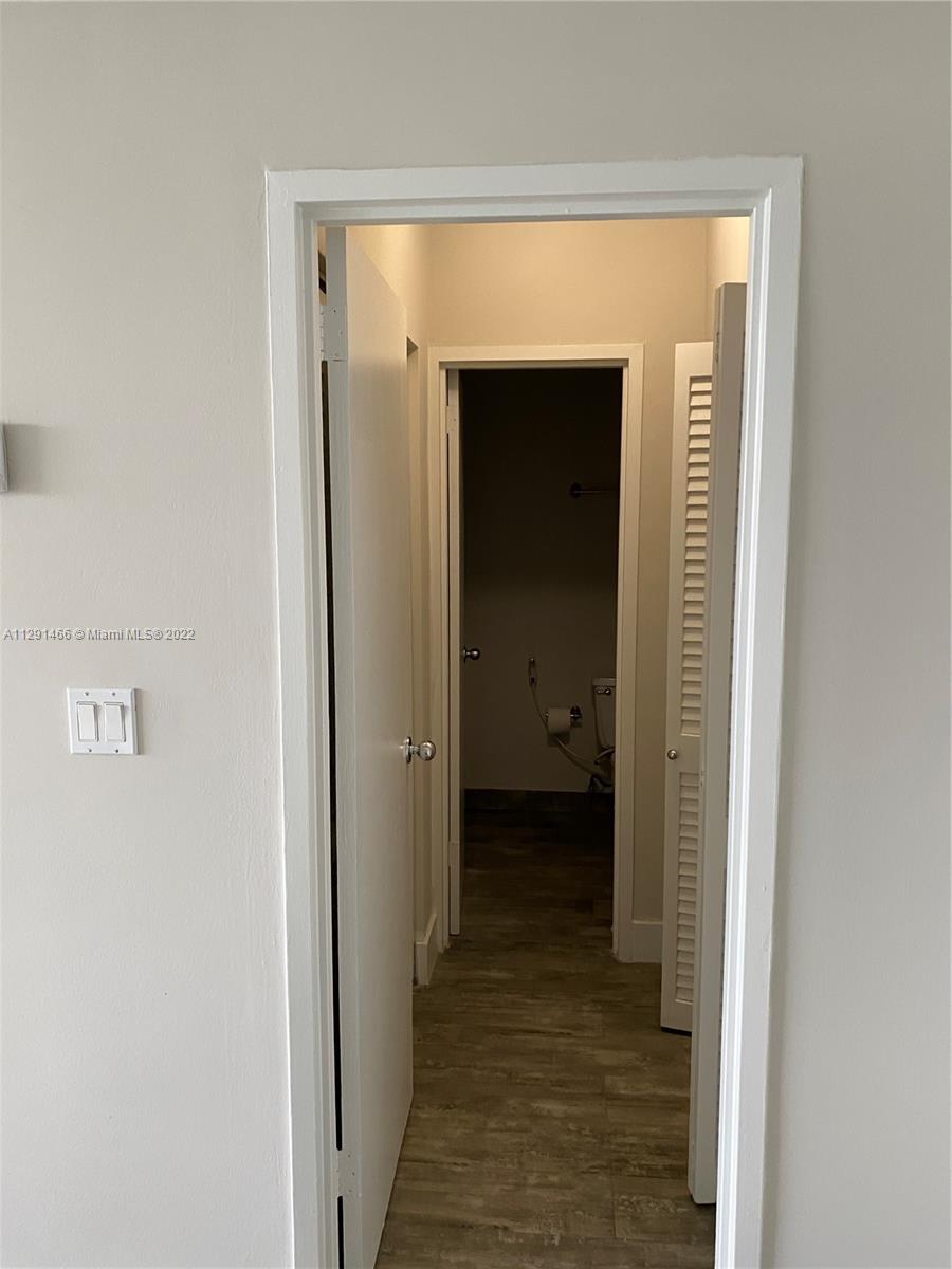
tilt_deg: -5.1
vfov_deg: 67.3
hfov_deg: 53.1
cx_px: 476
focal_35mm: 26
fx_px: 953
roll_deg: -0.7
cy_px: 634
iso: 125
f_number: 1.8
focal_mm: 4.25
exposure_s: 1/68
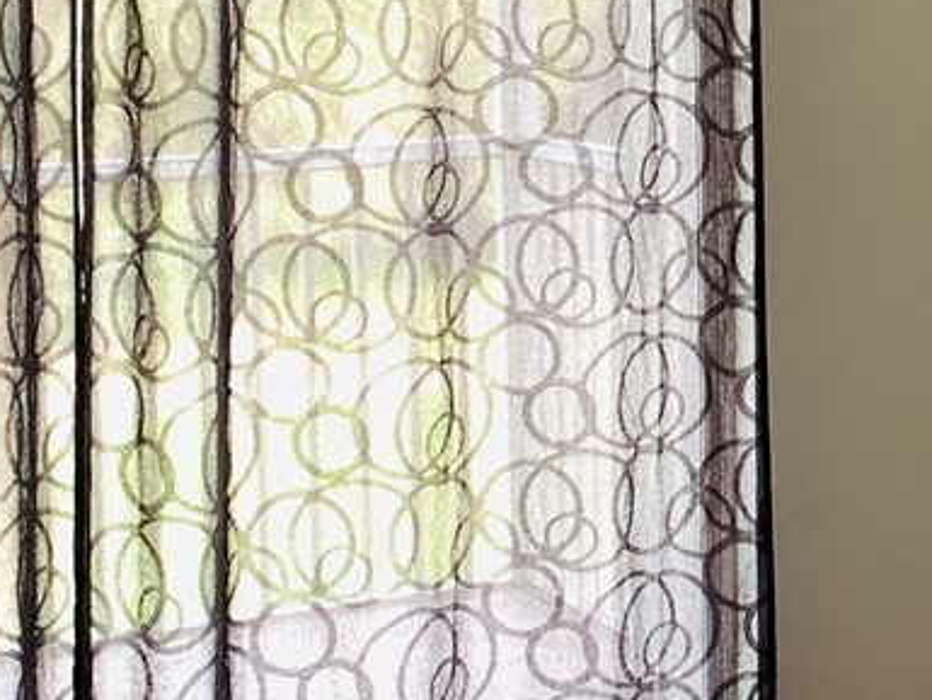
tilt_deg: -1.2
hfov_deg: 17.0
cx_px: 1244
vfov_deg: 13.4
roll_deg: +0.4
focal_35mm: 108
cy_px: -70
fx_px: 2909
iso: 200
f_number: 1.8
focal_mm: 4.25
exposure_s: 1/60
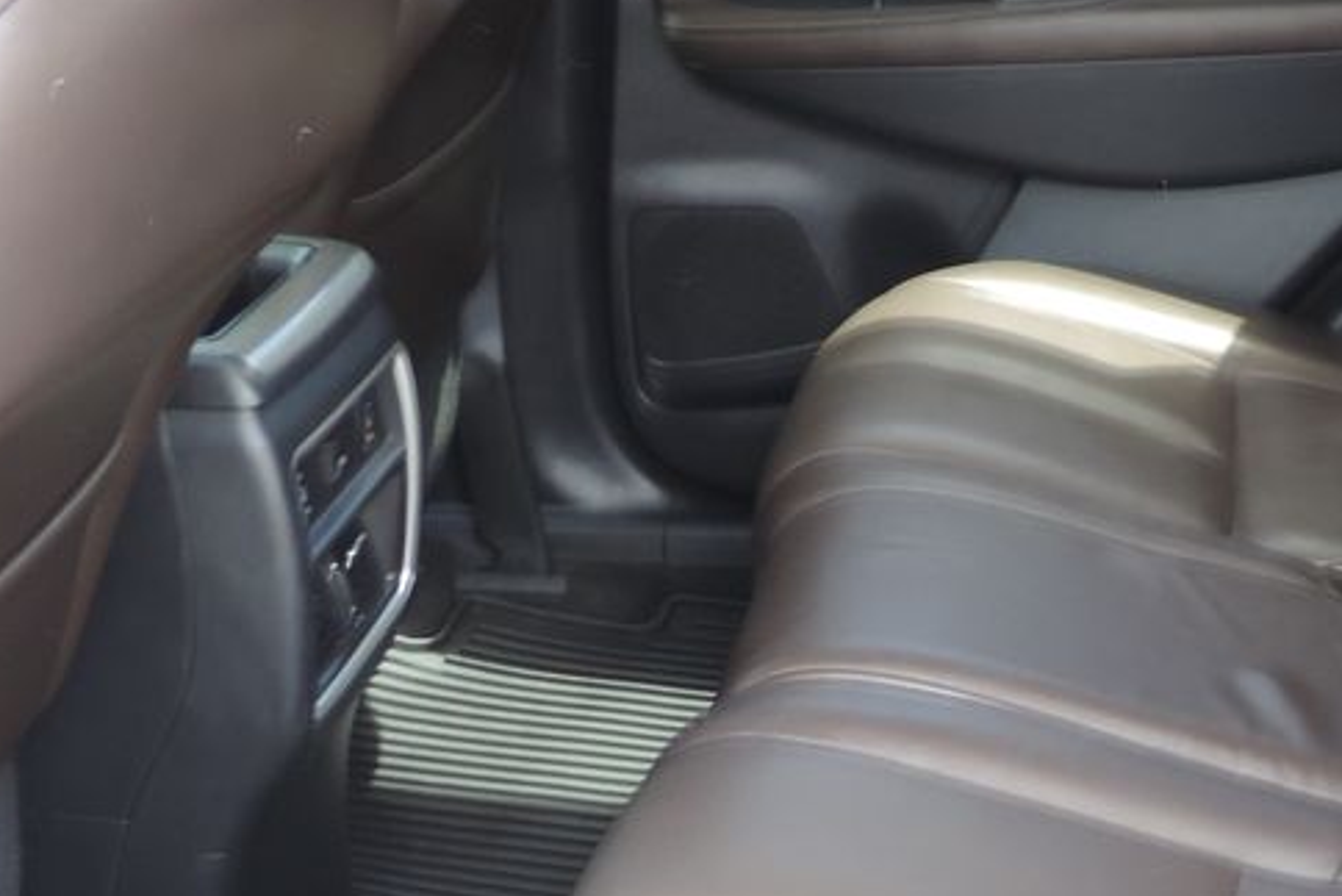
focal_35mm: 66
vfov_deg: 20.4
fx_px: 2461
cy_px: 735
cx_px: 1128
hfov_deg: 29.6
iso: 110
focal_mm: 4.3
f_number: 3
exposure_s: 1/30
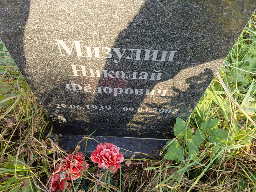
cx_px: 128
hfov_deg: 69.4
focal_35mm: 25
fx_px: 185
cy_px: 96
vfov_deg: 54.9
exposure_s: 1/100
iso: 150
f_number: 1.69
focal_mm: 4.76
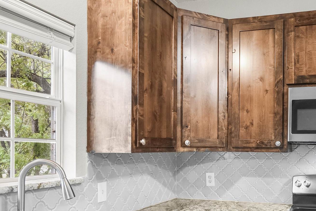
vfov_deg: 37.3
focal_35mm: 35
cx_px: 235
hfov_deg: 52.2
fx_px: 307
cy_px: 148
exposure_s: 1/15
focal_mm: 10
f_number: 4.5
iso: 250
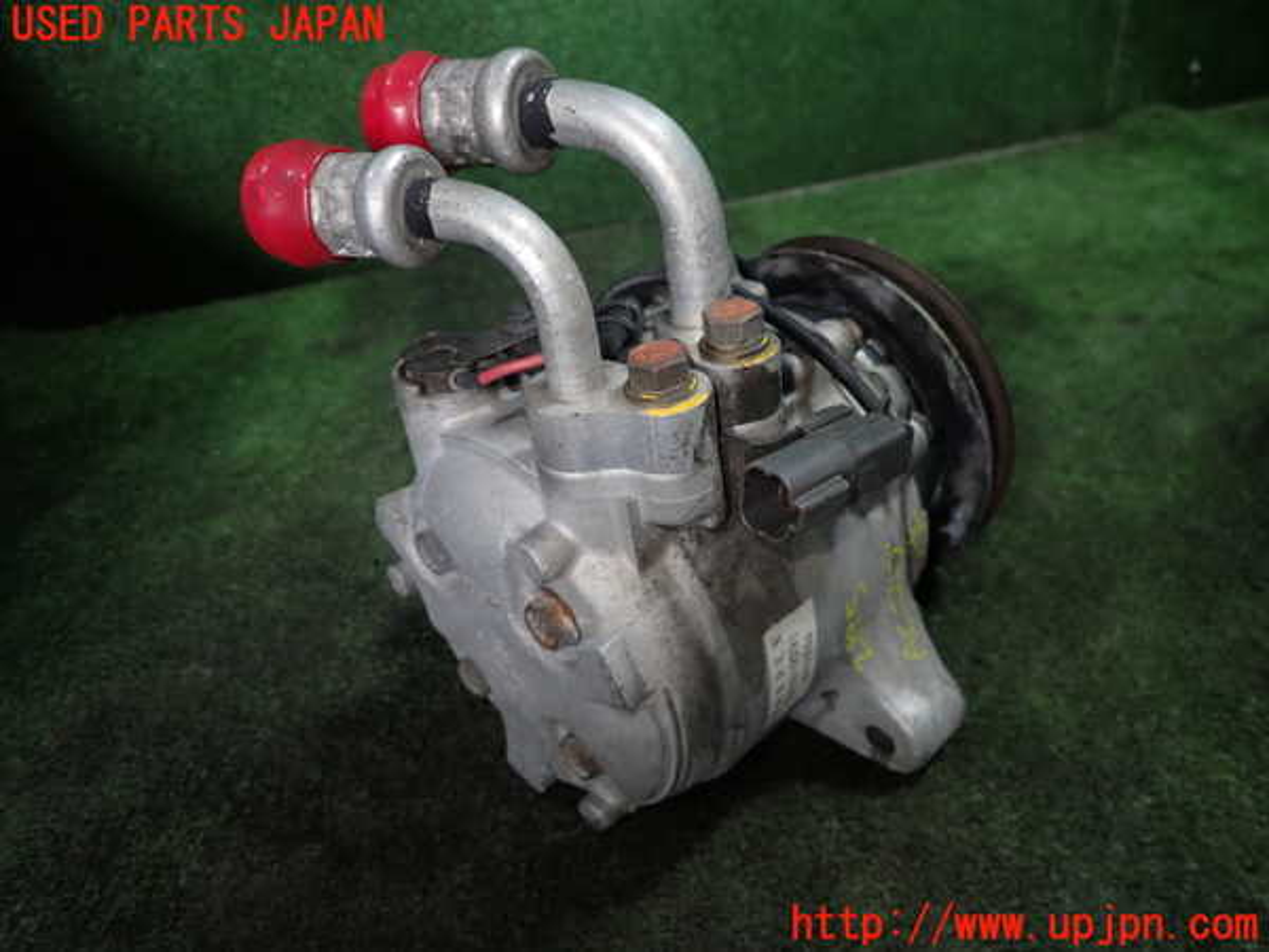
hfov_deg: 69.4
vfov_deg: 54.9
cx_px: 634
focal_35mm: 25
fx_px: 916
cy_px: 476
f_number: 2
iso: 200
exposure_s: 1/60
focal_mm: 4.5
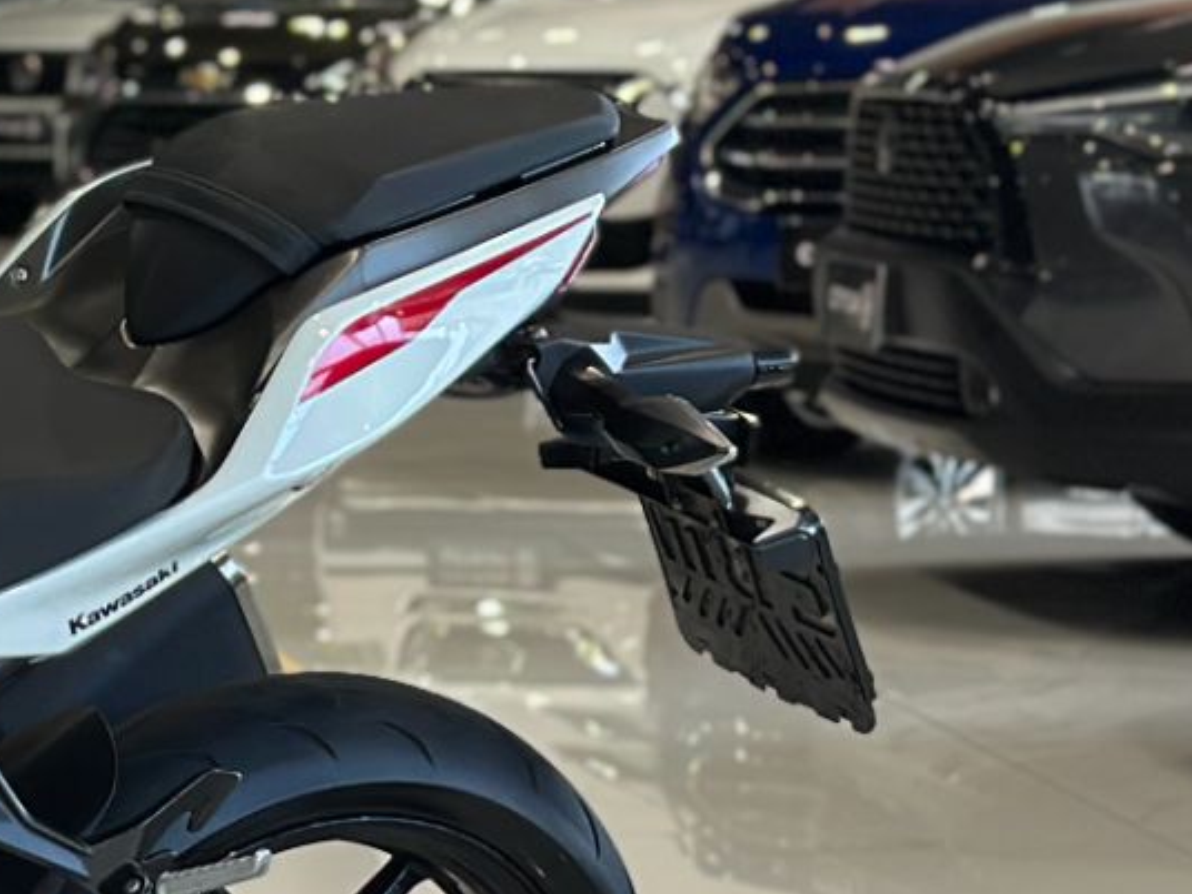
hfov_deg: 11.0
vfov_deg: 8.6
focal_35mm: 172
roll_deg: +0.6
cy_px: 723
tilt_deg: -7.2
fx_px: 5923
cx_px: -603
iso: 125
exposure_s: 1/172
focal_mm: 6.86
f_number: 1.78
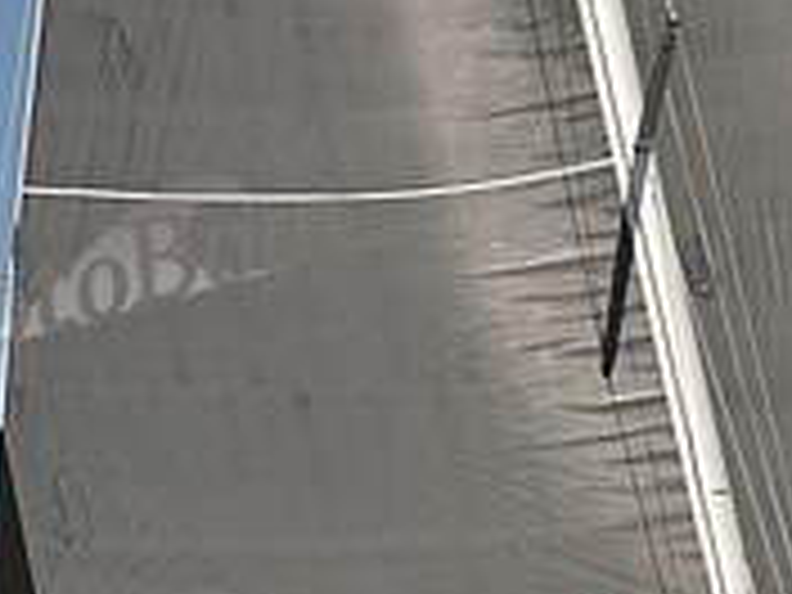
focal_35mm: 222
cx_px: 716
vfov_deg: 6.6
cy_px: 853
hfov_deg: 8.9
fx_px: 5079
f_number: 8
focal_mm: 70
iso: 250
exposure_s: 1/640
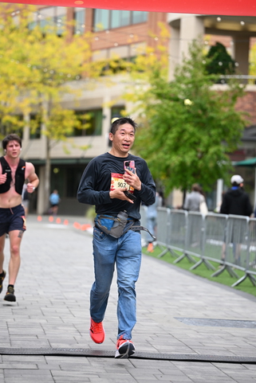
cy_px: 178
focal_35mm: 120
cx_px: 122
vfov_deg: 17.1
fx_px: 1279
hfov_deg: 11.4
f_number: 2.8
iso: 640
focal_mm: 105
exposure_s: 1/2000
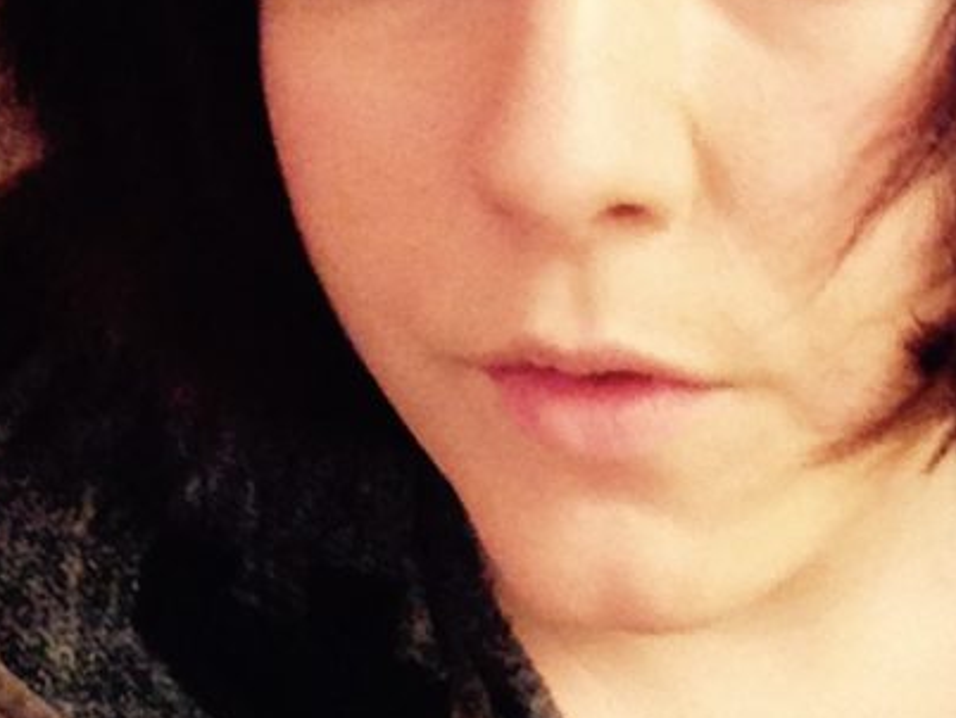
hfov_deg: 23.0
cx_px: 730
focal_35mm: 84
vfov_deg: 17.6
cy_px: 426
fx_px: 2321
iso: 500
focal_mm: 2.15
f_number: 2.4
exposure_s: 1/15
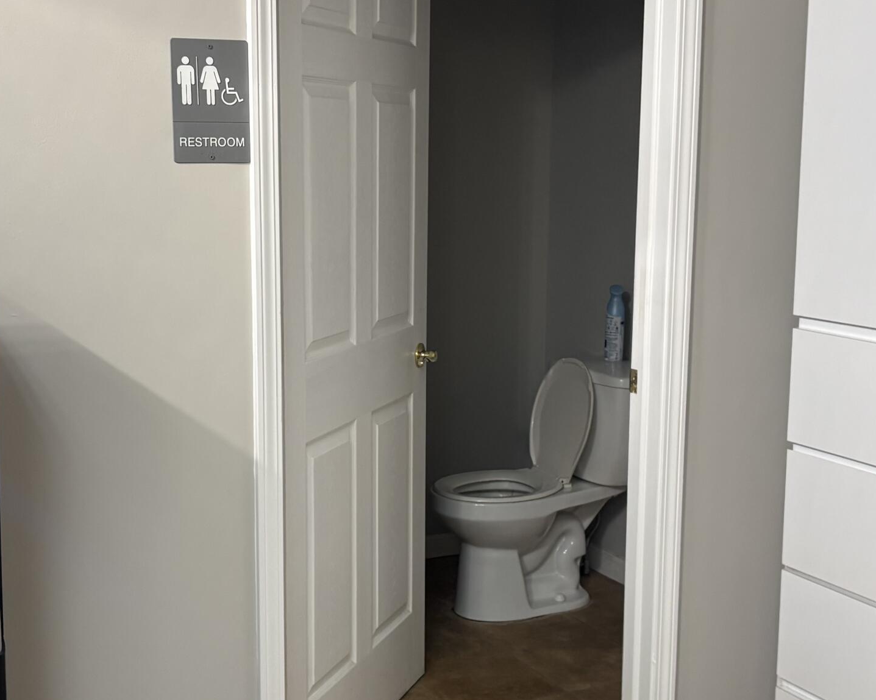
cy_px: 380
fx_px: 1374
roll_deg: -2.5
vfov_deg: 28.6
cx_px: 372
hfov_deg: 35.3
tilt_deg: -8.3
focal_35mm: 53
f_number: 1.6
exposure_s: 1/120
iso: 125
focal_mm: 5.96
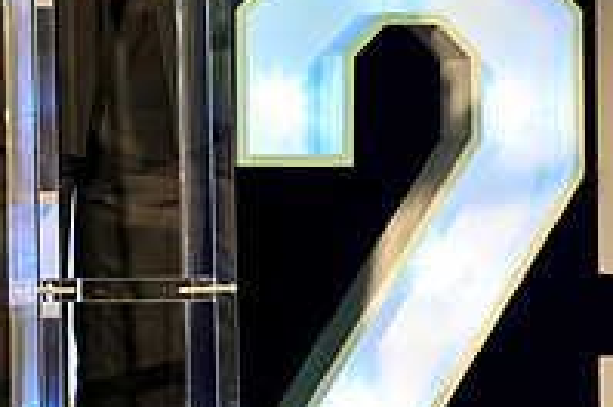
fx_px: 3536
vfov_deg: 6.6
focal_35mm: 208
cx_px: -203
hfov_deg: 9.7
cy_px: -40
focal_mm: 70
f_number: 4
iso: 3600
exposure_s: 1/200
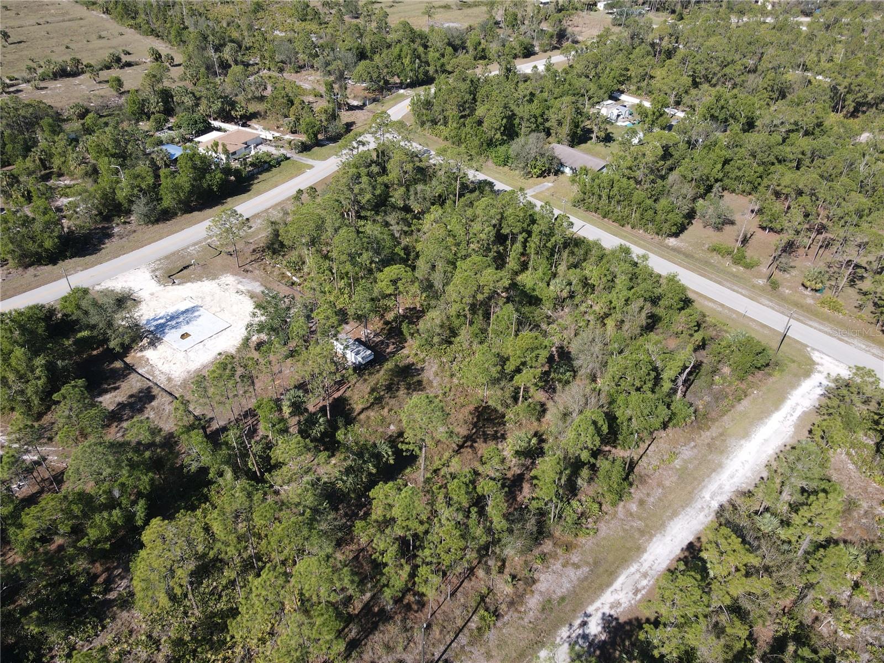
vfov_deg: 56.8
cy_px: 332
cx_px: 442
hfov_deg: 71.6
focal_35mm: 24
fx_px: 613
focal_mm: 4.5
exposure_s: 1/500
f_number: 2.8
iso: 100
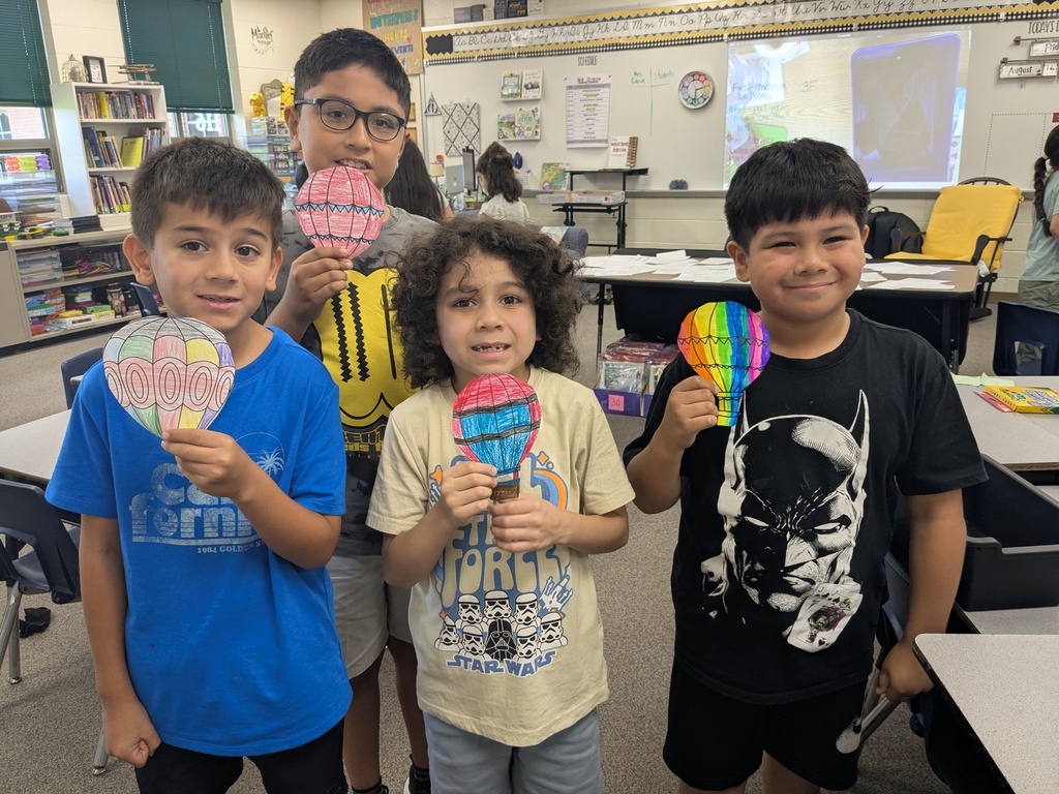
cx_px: 530
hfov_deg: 65.3
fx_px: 826
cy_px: 397
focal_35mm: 27
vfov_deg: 51.4
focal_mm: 4.38
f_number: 1.73
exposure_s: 1/60
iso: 62
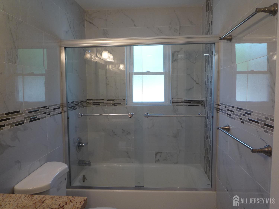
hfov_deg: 69.4
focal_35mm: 25
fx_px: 201
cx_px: 140
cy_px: 104
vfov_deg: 54.9
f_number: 2.8
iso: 125
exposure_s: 1/30
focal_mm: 4.4
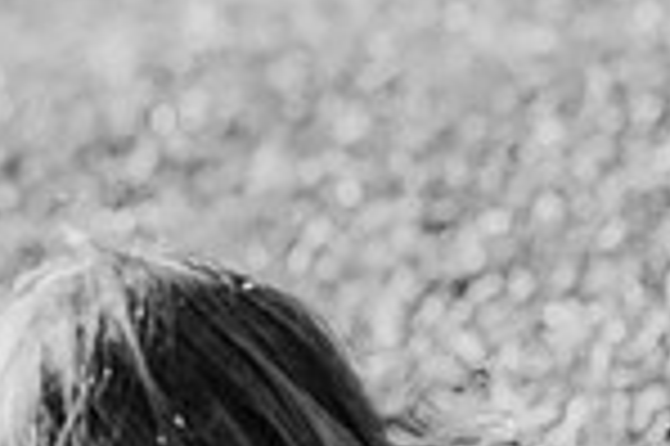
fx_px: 3625
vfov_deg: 7.0
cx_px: -450
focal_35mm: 195
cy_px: 34
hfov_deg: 10.1
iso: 500
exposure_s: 1/1000
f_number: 2.8
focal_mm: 50
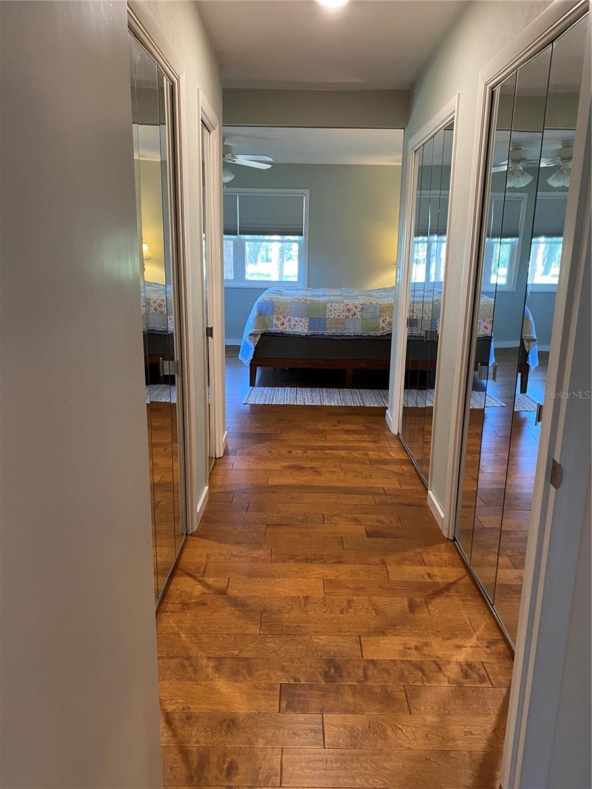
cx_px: 296
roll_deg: -0.4
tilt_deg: -13.7
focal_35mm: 26
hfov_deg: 53.1
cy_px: 394
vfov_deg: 67.3
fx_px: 593
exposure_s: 1/60
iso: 250
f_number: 1.8
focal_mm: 4.25
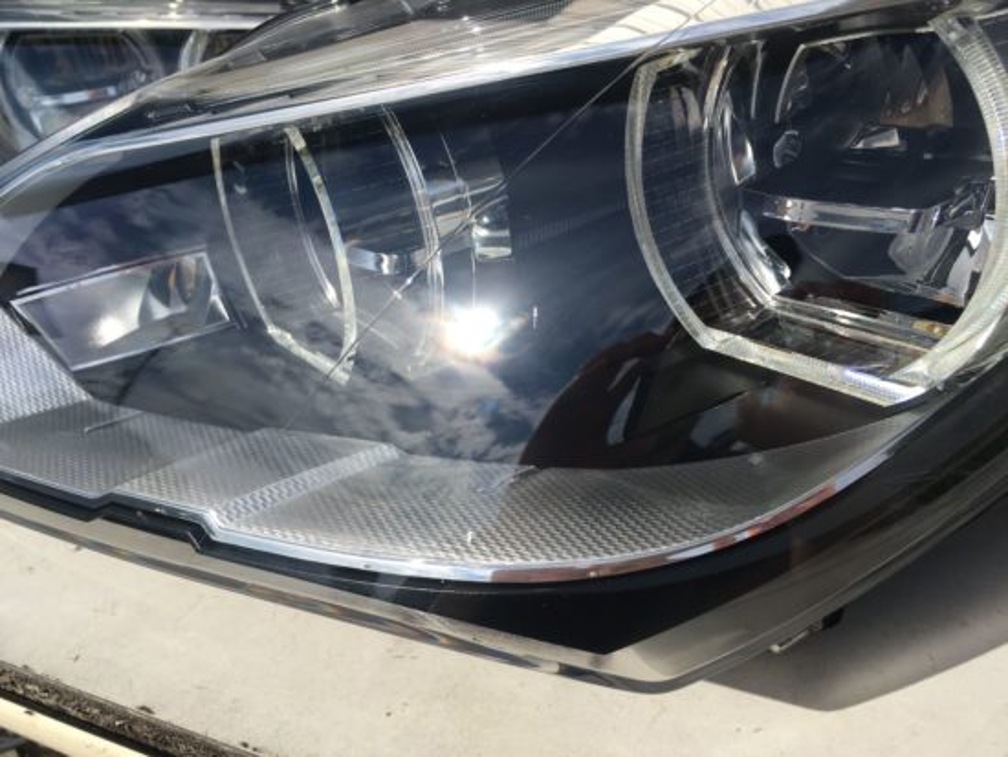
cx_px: 504
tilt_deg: -25.9
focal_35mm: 29
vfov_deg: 48.3
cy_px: 378
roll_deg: +7.7
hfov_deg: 61.6
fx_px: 845
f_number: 2.2
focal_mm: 4.15
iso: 25
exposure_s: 1/2404
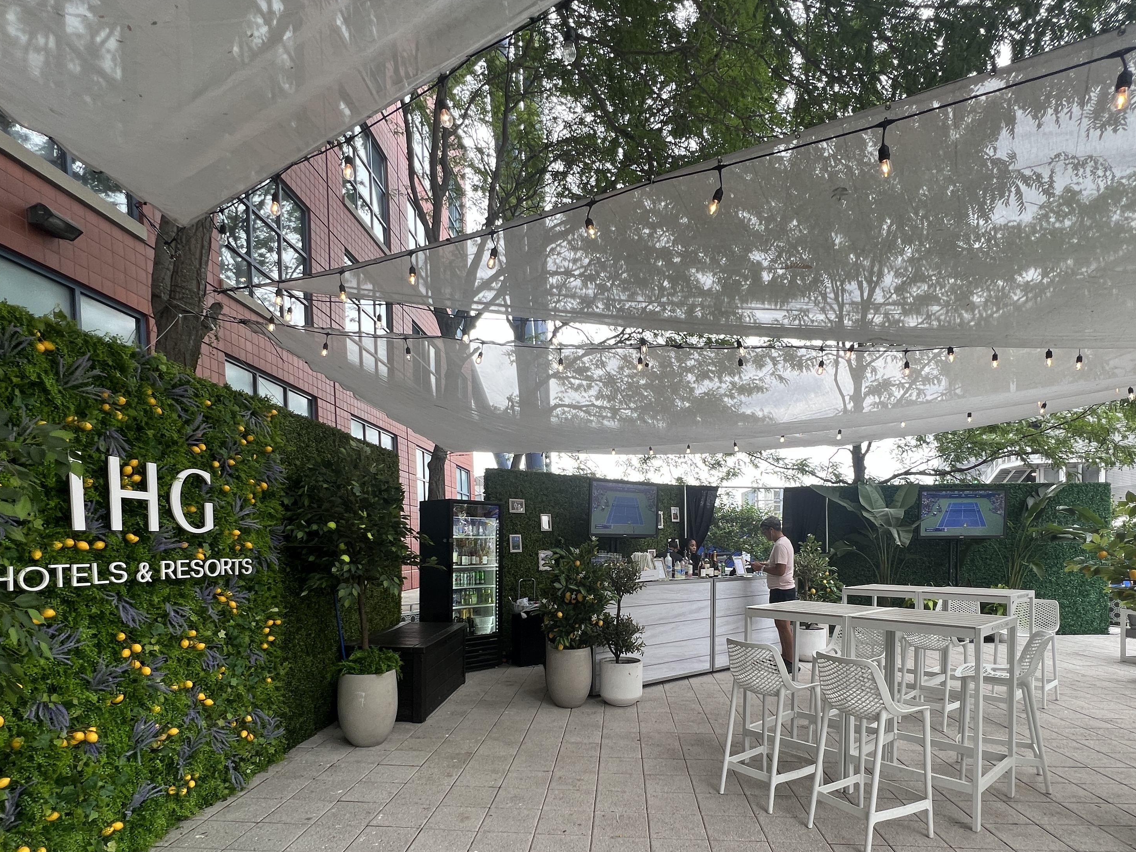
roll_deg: +0.0
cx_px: 583
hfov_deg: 87.7
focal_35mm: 18
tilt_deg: -1.0
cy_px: 567
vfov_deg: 69.6
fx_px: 591
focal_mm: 1.57
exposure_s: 1/120
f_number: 1.8
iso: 40
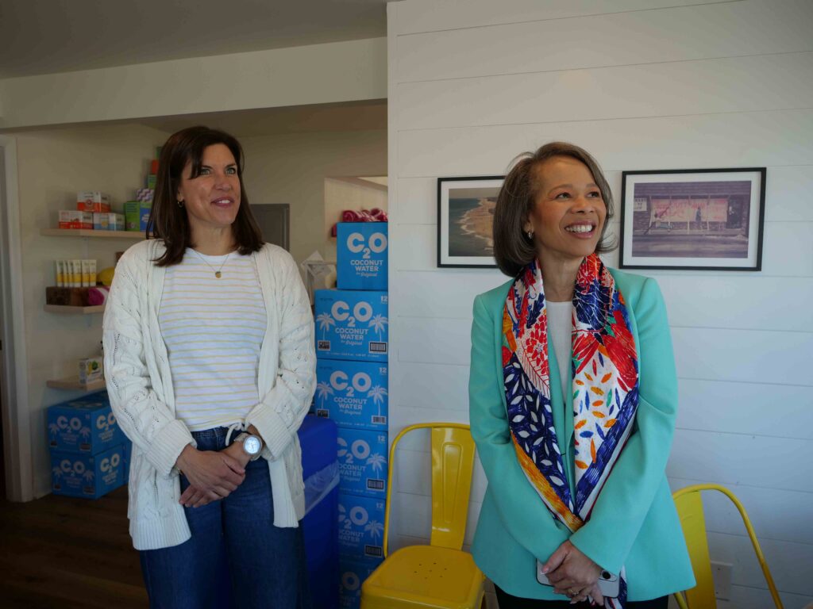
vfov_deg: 53.1
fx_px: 611
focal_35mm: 26
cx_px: 406
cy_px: 304
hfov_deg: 67.3
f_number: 3.5
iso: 200
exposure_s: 1/125
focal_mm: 13
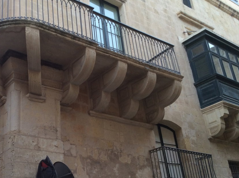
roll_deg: +3.8
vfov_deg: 31.4
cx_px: 68
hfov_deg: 40.4
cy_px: 99
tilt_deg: +23.6
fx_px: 317
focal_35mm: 46
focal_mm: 3.3
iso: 40
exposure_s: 1/50
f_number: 2.4
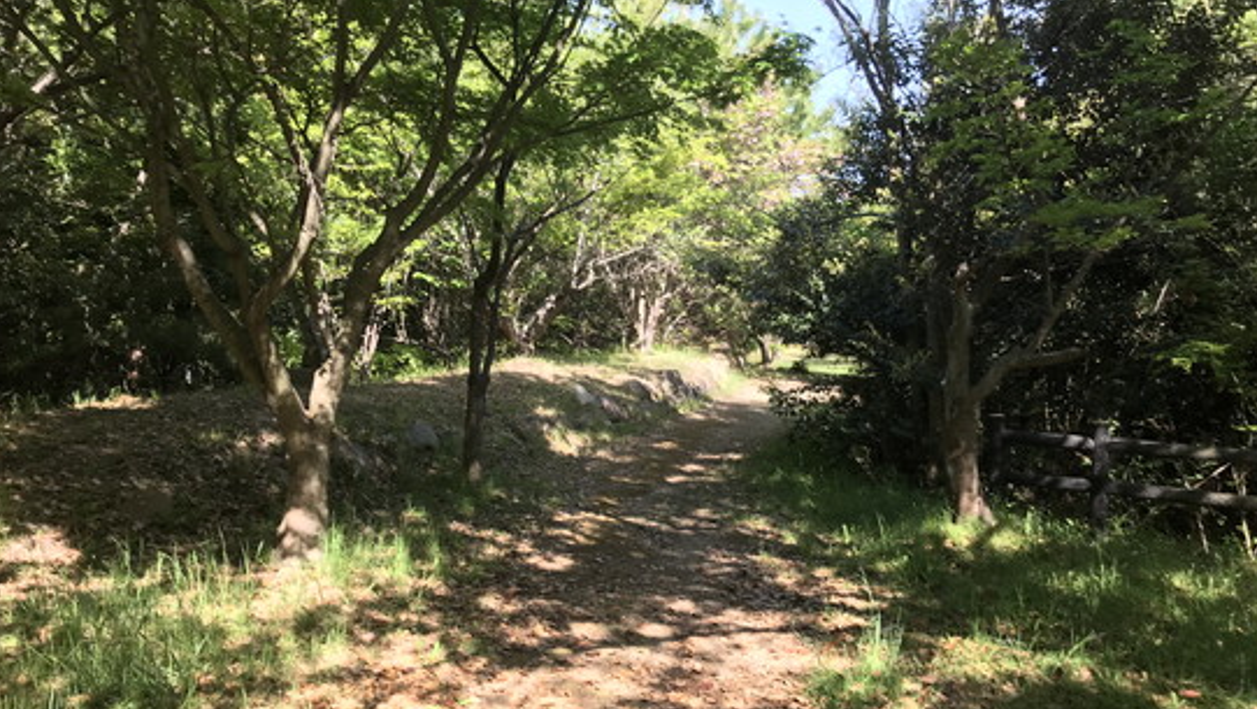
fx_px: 1034
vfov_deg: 37.8
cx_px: 627
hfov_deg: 62.6
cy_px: 359
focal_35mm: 31
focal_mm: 3.99
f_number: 1.8
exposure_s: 1/251
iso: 20
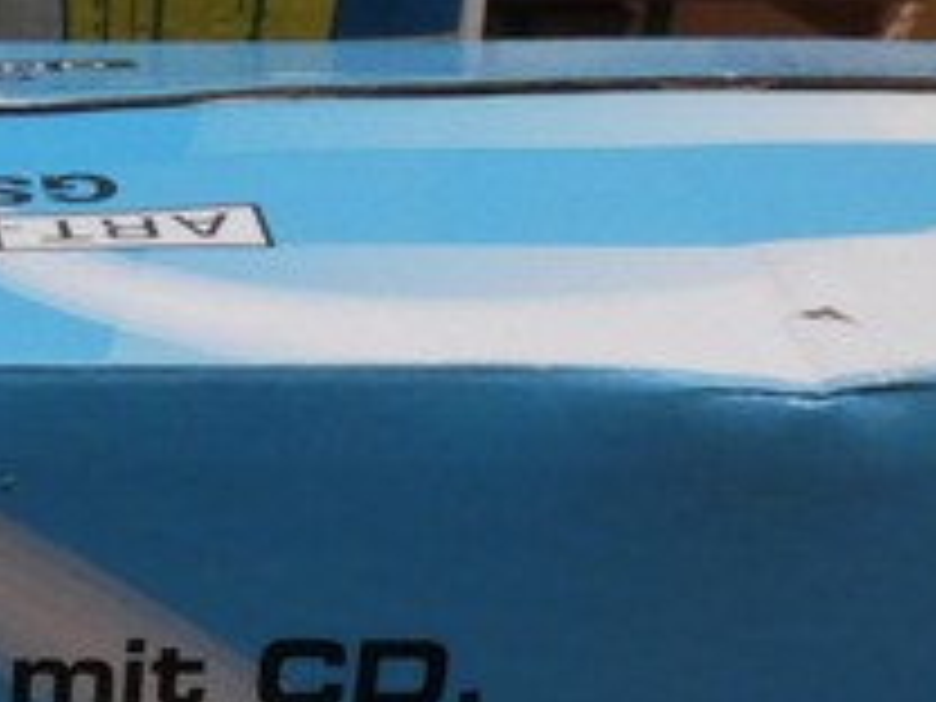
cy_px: 886
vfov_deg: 17.4
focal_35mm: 80
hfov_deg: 22.9
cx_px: -115
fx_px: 2163
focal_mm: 4.1
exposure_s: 1/80
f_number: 8
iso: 400
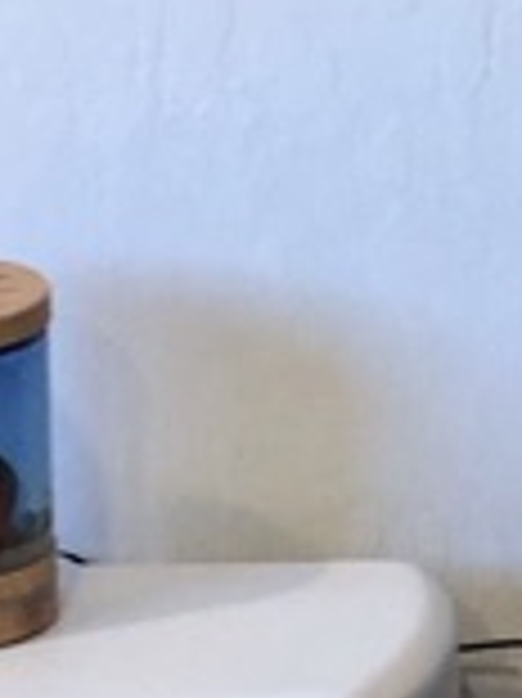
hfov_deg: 8.0
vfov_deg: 9.4
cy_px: 1720
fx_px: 3725
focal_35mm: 185
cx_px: 27
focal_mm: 3.99
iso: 40
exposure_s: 1/17
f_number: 1.8
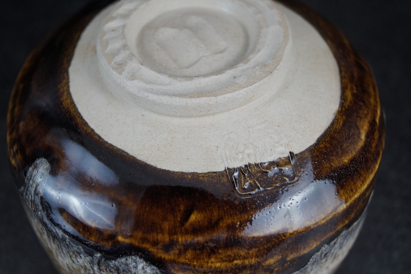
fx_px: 599
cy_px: 137
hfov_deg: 37.9
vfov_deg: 25.7
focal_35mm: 52
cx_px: 206
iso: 500
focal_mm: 35
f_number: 4.5
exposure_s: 1/160
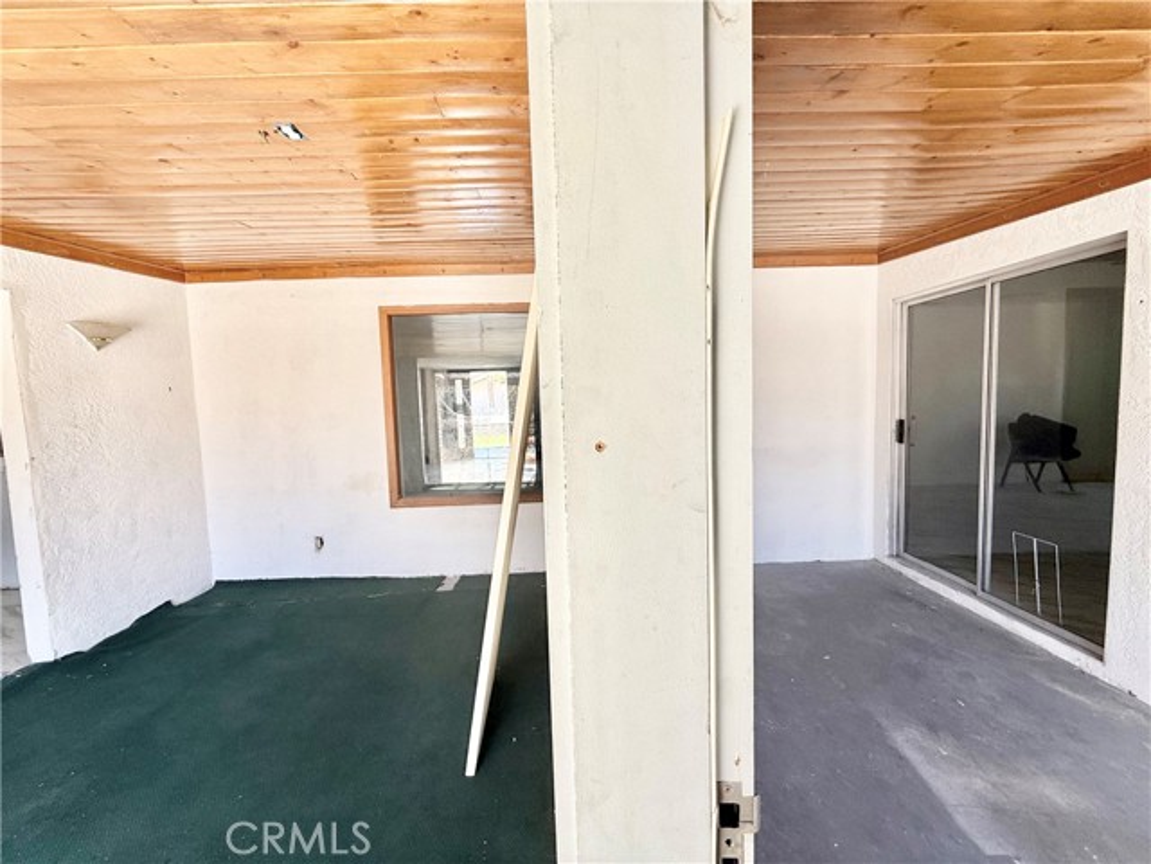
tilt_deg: -3.9
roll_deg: +1.2
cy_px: 432
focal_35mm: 14
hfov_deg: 102.1
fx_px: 466
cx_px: 576
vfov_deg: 85.7
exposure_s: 1/107
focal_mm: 2.22
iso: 50
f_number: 2.2
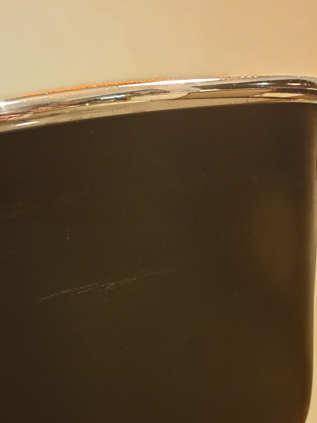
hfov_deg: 38.3
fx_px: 452
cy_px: 298
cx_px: 108
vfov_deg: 48.8
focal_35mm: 37
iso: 500
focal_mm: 4.3
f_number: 1.5
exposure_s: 1/10
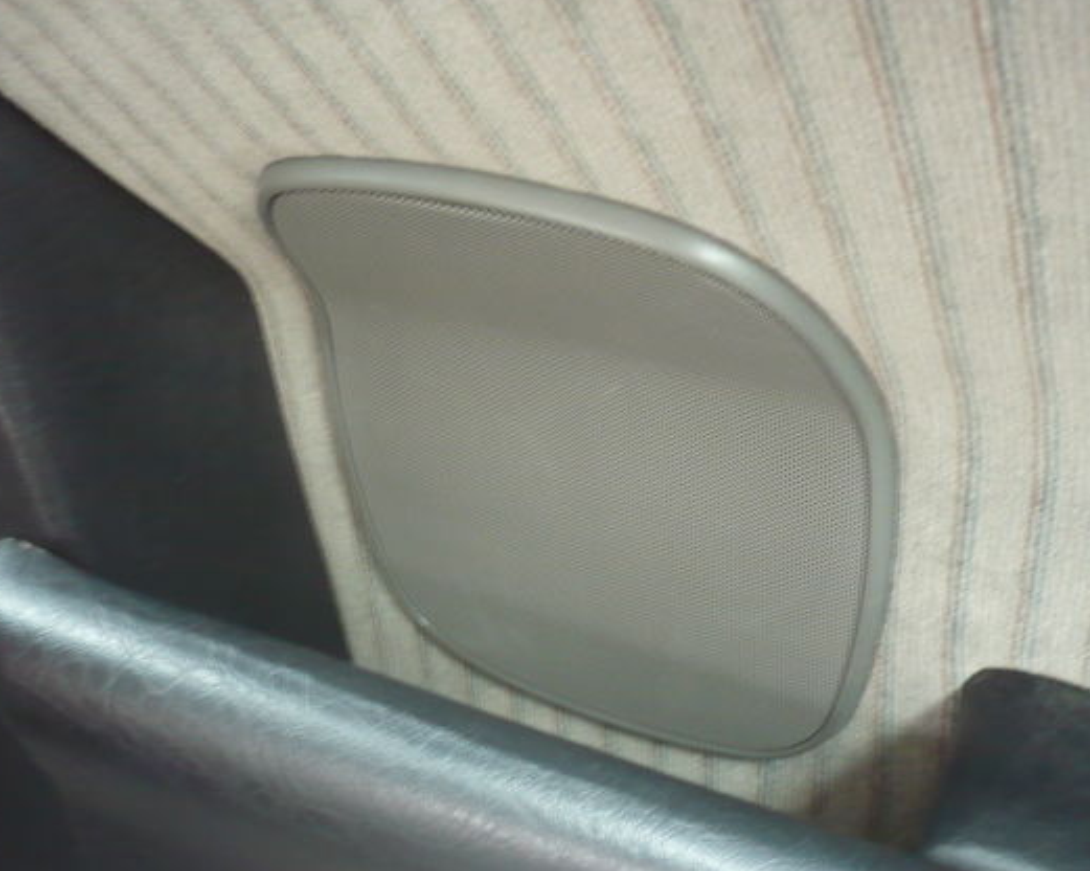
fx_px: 1354
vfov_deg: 35.6
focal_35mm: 42
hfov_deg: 43.8
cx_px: 605
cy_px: 490
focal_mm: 5.8
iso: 200
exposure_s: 1/13
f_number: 2.8
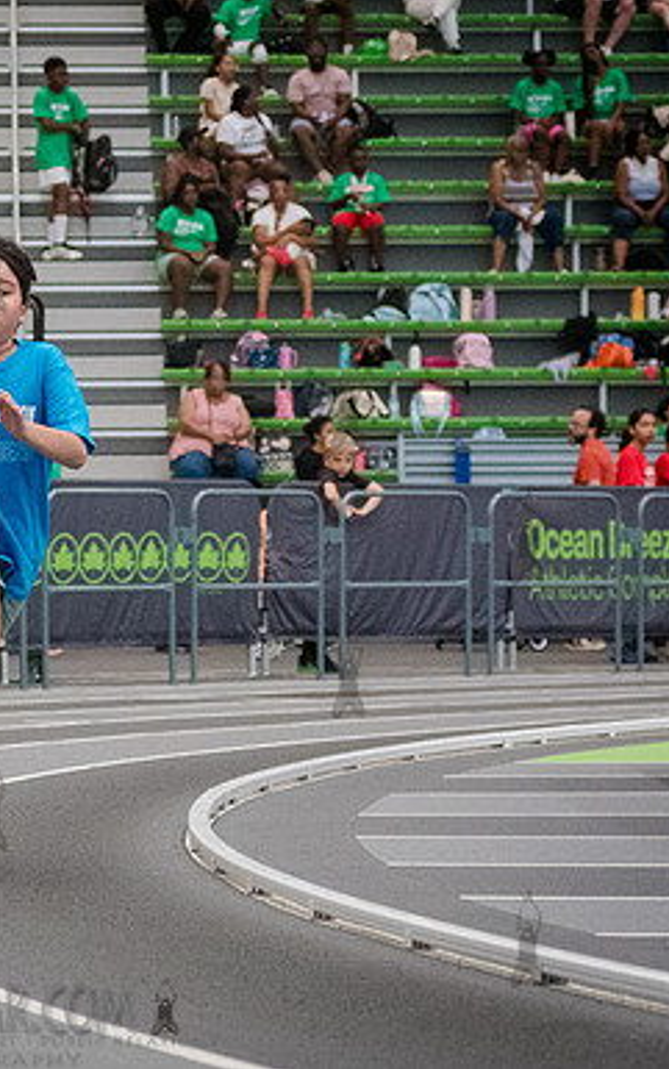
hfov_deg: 6.6
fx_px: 5740
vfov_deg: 10.6
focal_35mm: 197
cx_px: -46
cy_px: 590
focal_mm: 80
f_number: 4
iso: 6400
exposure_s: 1/1250
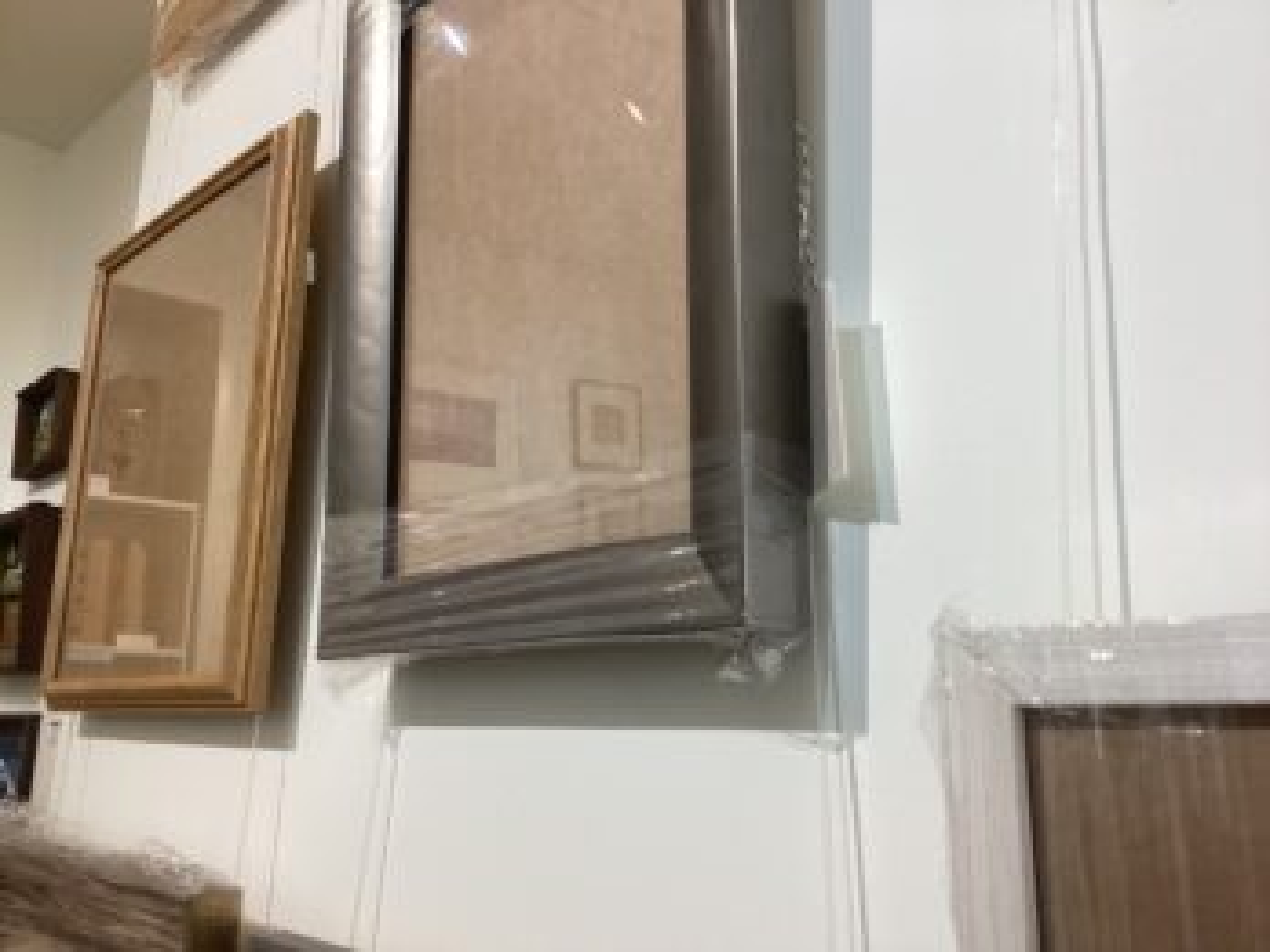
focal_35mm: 31
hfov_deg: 58.4
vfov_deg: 45.4
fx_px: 1137
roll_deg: -1.5
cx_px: 635
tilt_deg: +12.0
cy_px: 476
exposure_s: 1/50
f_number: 2.4
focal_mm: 3.3
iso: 80
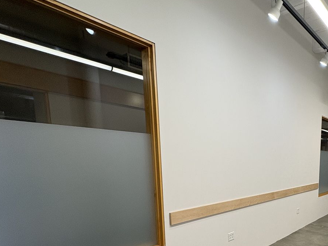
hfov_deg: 61.6
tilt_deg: -7.9
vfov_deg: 51.9
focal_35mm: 25
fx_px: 237
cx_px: 277
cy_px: 191
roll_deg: -1.1
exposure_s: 1/120
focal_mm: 2.22
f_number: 2.2
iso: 125
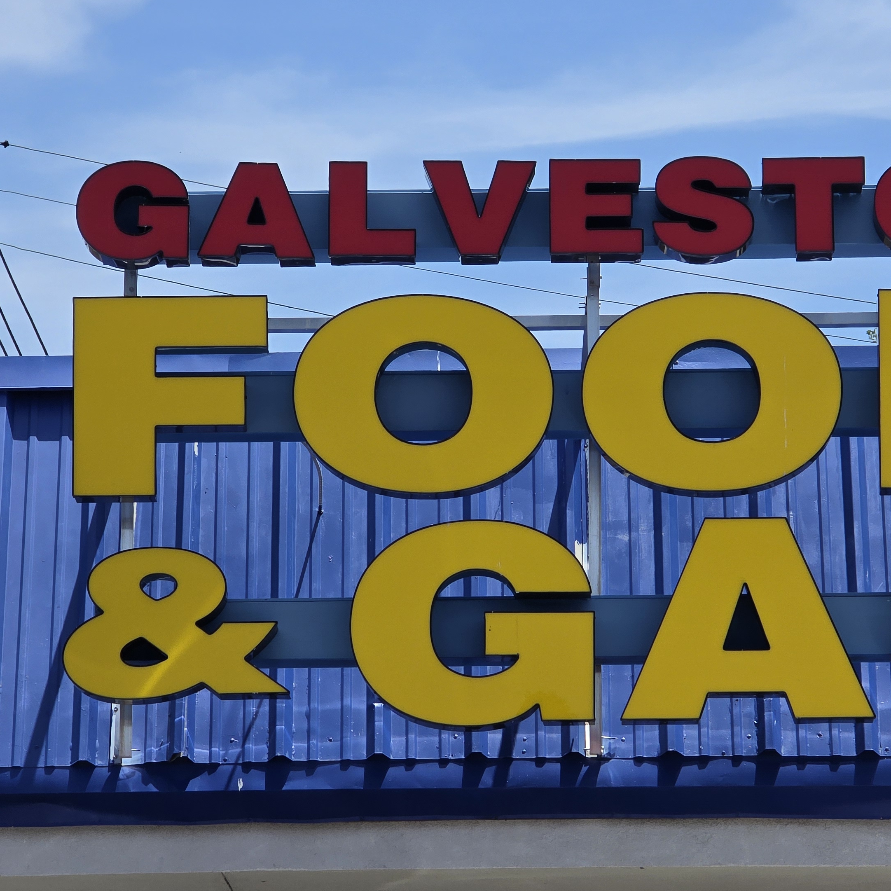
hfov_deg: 9.3
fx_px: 5475
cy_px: 456
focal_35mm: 188
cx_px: 579
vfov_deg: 9.3
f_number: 3.4
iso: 64
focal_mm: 18.6
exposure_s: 1/1623
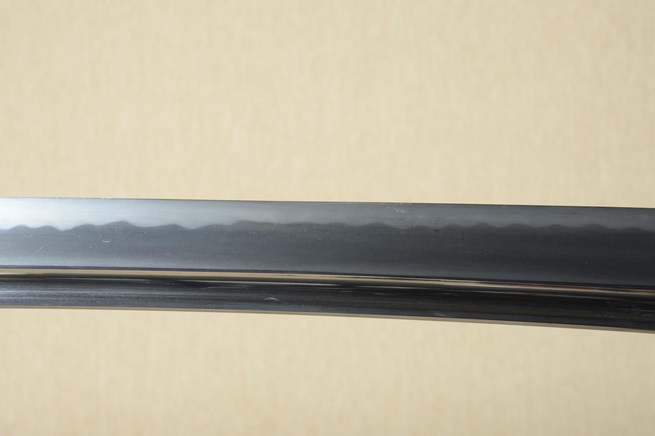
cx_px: 328
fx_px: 1691
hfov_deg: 21.9
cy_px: 218
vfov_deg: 14.7
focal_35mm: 93
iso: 400
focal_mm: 62
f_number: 11
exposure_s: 1/2
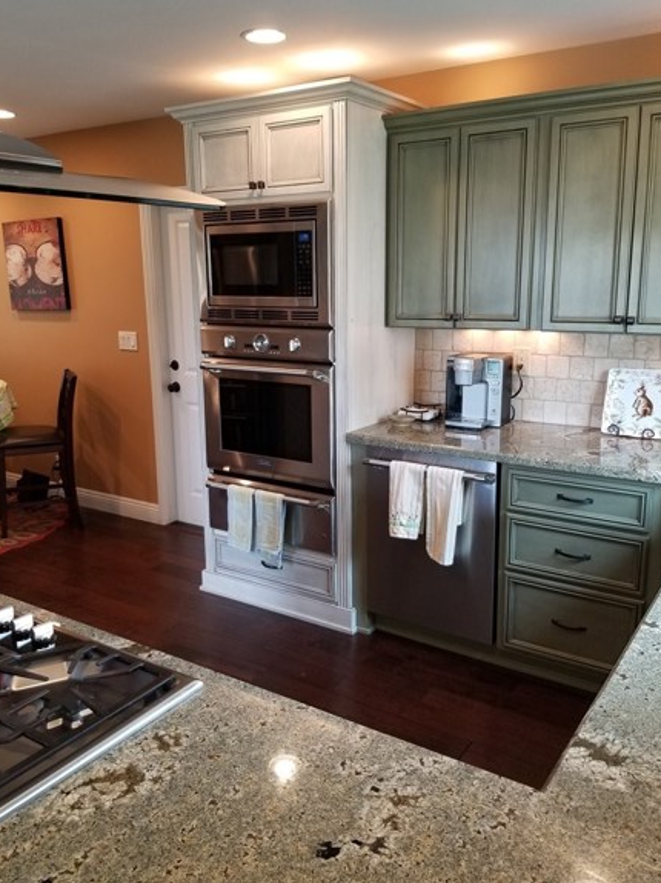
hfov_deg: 48.1
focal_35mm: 29
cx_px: 300
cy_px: 442
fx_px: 739
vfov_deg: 61.7
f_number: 1.7
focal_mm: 4.25
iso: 100
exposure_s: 1/40
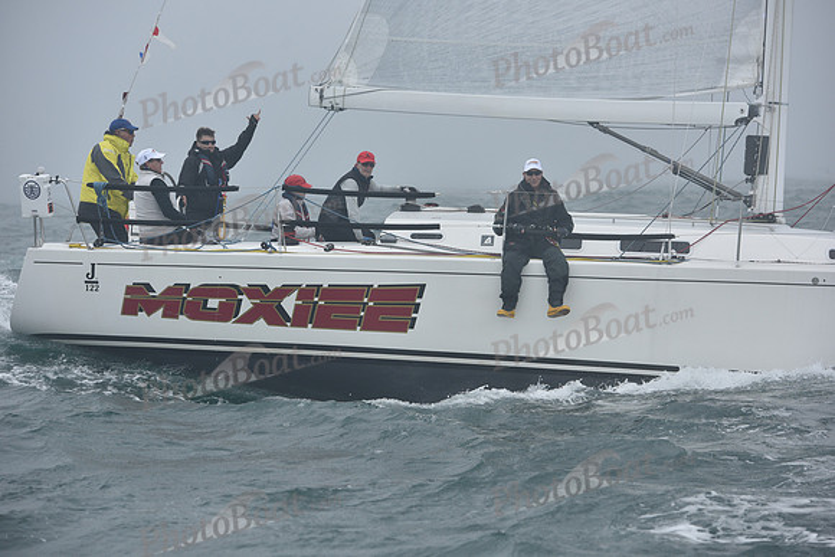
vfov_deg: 11.0
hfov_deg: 16.4
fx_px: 2900
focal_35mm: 125
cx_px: 418
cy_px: 278
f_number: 5
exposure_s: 1/800
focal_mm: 125
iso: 320
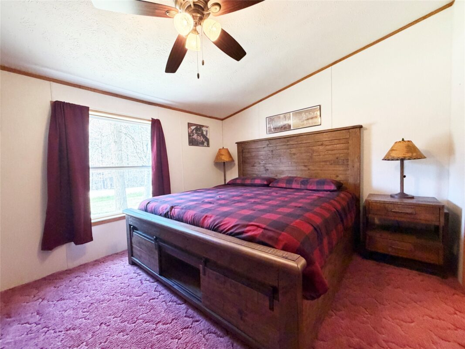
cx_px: 232
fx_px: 188
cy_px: 174
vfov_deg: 85.7
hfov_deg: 102.1
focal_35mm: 14
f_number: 2.2
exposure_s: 1/60
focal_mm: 2.22
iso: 320
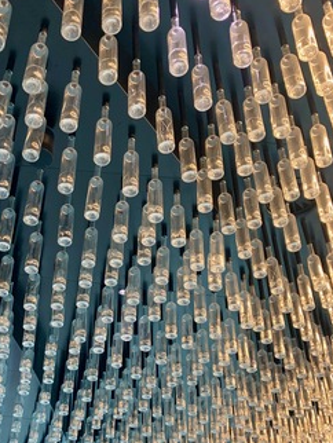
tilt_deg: +35.3
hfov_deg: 32.9
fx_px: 551
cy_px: 279
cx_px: 76
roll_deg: -4.6
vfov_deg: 43.5
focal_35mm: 43
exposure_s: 1/121
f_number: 1.8
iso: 80
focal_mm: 4.25
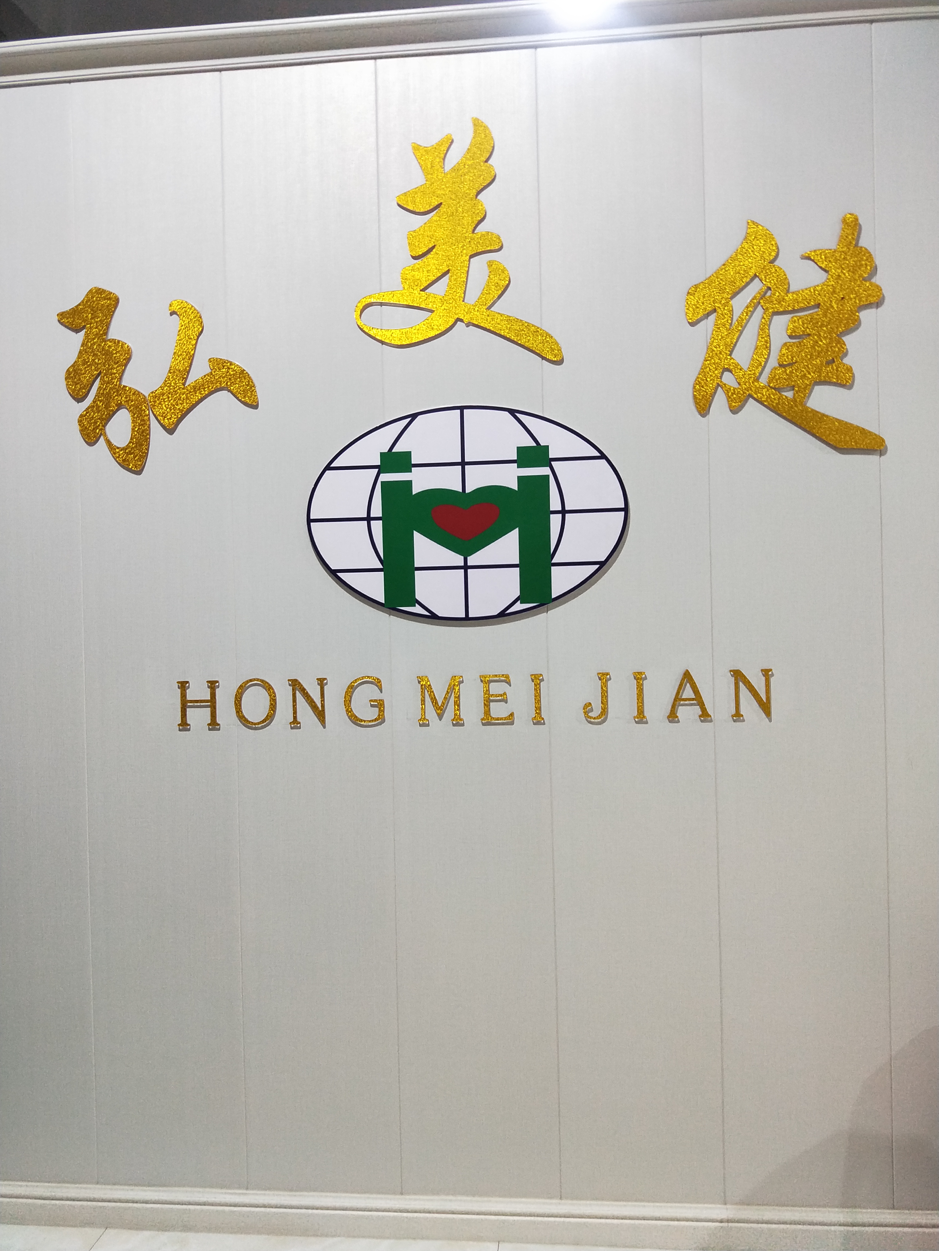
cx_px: 470
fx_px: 904
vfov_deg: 69.4
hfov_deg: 54.9
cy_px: 626
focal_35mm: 25
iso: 192
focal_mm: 4.27
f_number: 1.7
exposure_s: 1/50
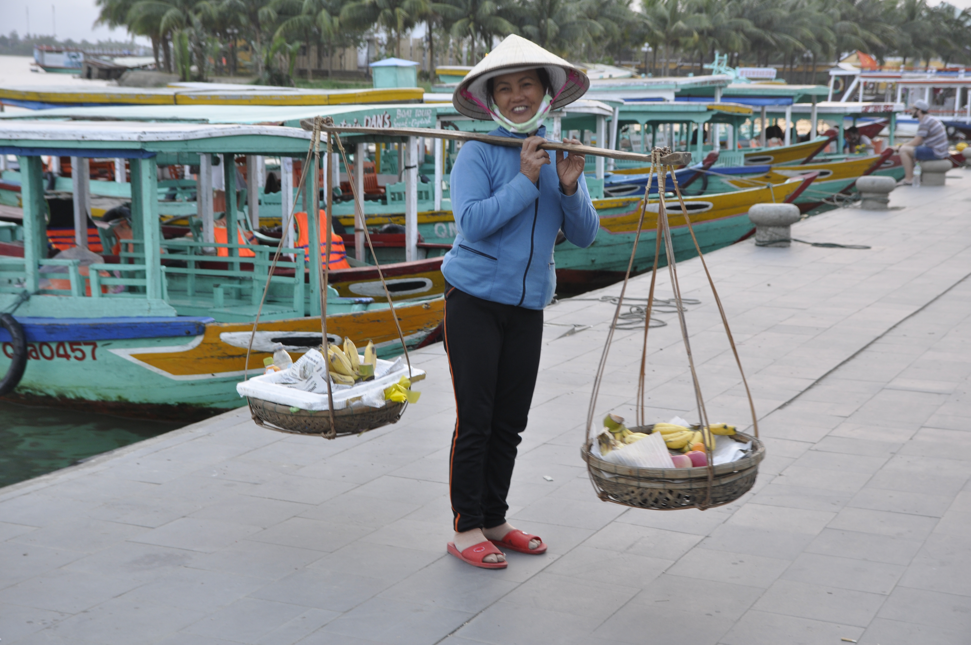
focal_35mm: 57
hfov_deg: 35.1
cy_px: 322
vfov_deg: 23.7
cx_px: 486
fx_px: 1536
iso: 250
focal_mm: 38
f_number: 5.6
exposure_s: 1/30
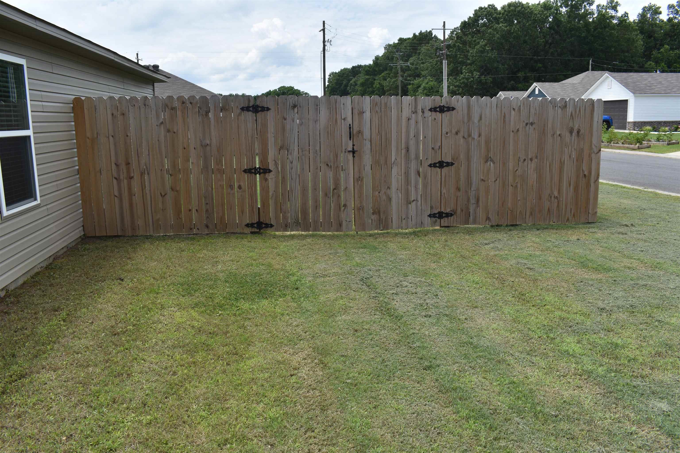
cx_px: 340
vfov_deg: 43.6
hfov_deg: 61.9
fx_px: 567
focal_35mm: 30
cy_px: 226
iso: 100
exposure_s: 1/250
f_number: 8
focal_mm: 20
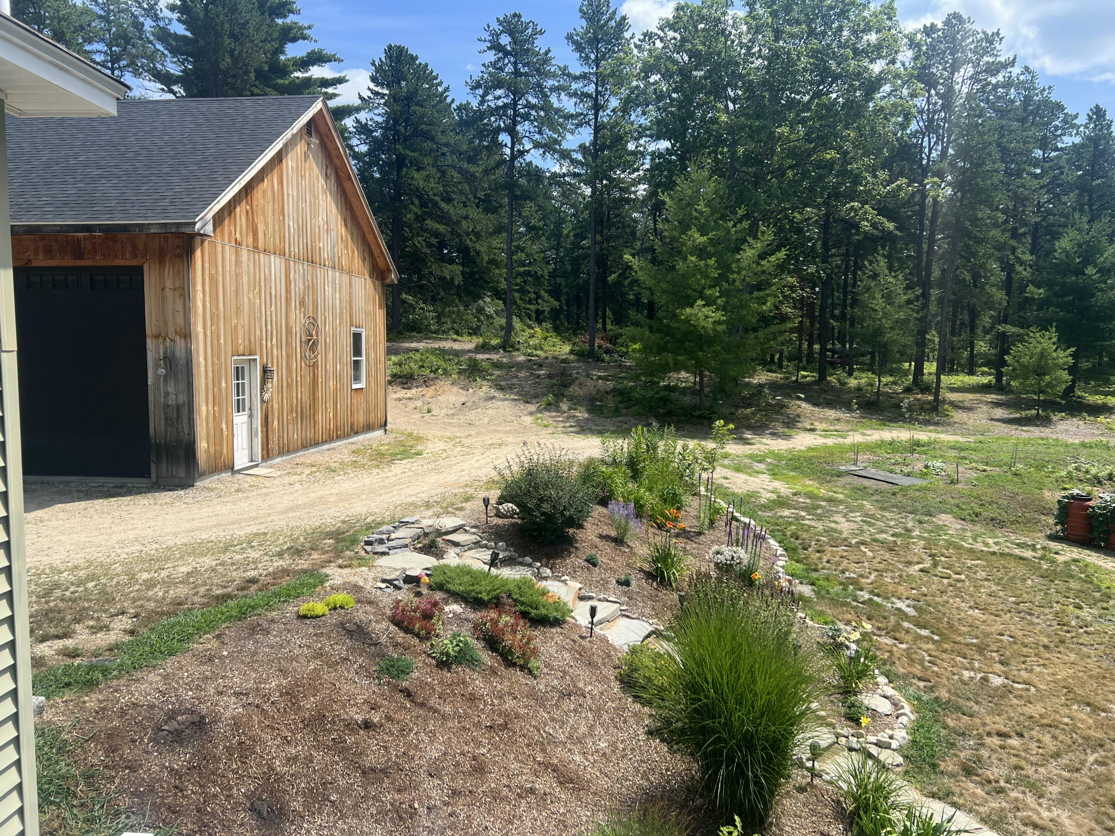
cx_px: 558
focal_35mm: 26
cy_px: 418
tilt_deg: -3.8
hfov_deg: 67.3
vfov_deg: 53.1
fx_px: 837
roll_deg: -0.2
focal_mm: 5.7
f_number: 1.5
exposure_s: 1/2695
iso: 50
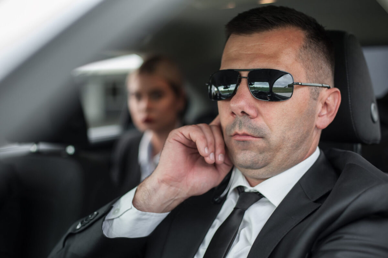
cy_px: 129
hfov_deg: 39.6
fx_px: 539
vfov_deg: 27.0
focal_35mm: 50
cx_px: 194
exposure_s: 1/200
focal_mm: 50
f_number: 2.5
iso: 640
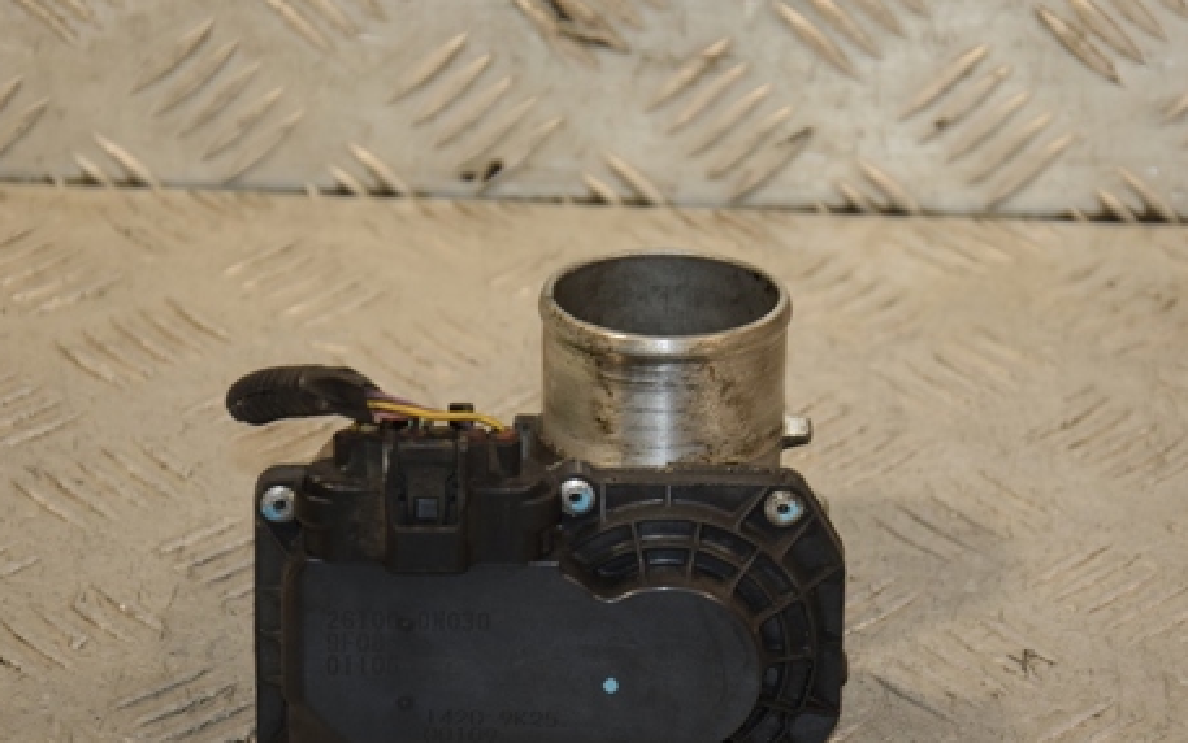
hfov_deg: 11.5
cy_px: 470
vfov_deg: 7.2
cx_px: 673
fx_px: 5885
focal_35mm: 182
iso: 800
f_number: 5.6
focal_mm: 85
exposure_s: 1/160
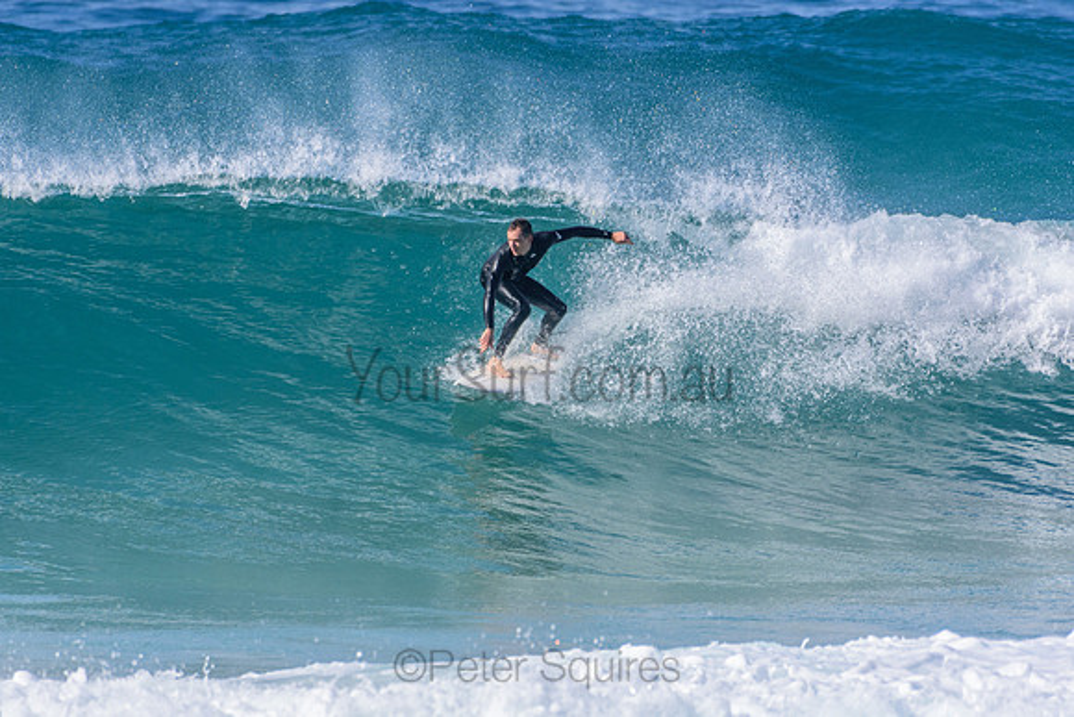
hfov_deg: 2.7
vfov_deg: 1.8
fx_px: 22379
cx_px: 537
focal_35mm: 750
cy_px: 358
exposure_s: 1/2000
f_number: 5.6
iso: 280
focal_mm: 500
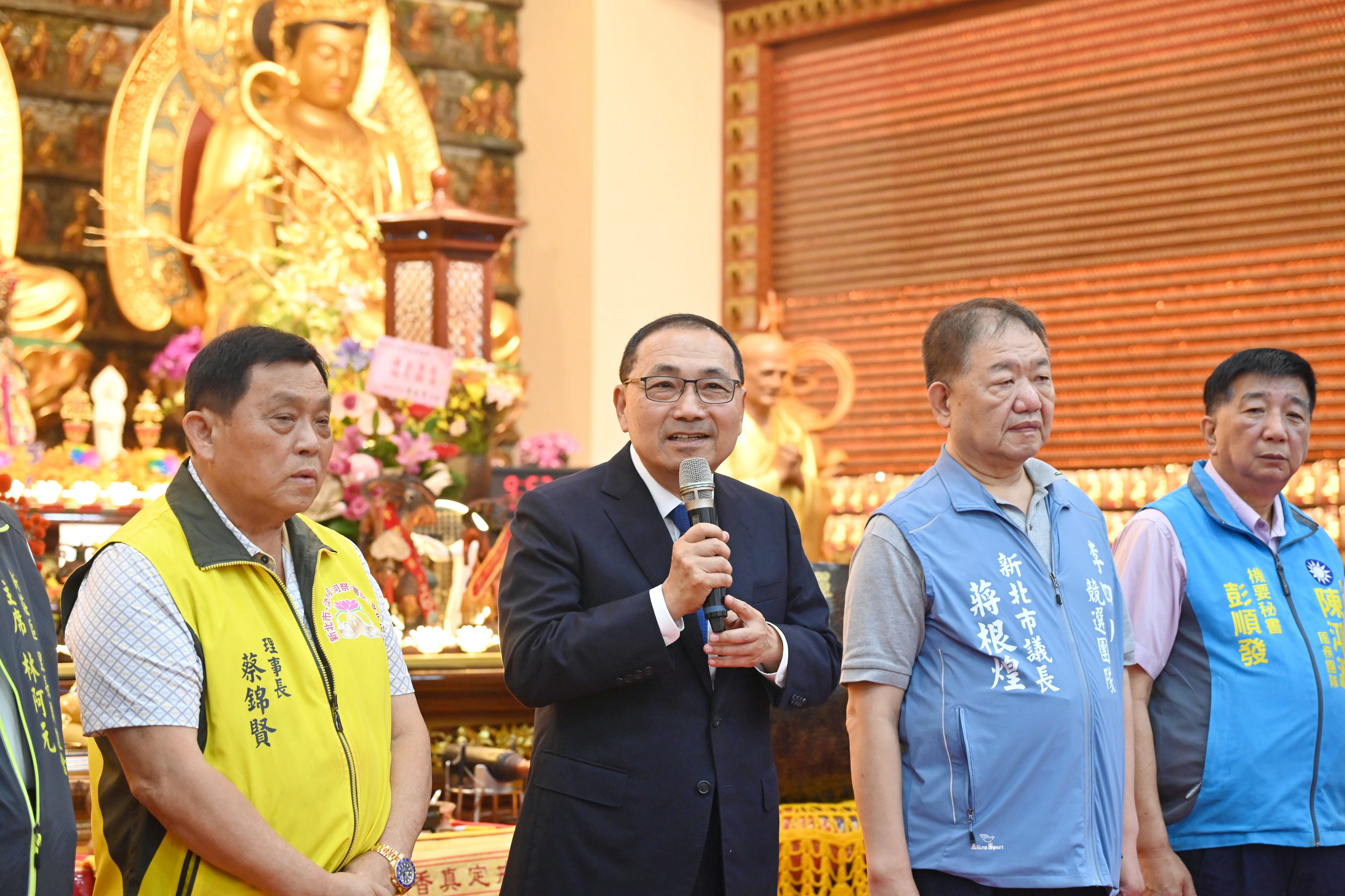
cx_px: 672
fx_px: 2578
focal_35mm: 69
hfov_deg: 29.2
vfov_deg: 19.7
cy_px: 448
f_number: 4
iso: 2800
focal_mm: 69
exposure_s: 1/125
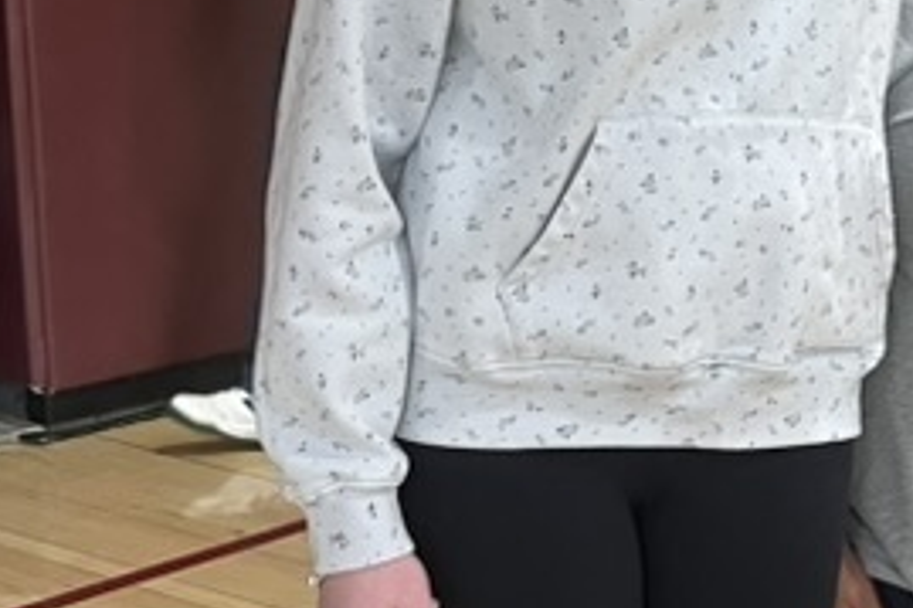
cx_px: 787
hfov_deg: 19.5
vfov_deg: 13.3
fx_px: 2610
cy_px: 217
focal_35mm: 103
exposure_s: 1/84
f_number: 1.6
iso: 125
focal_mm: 5.1
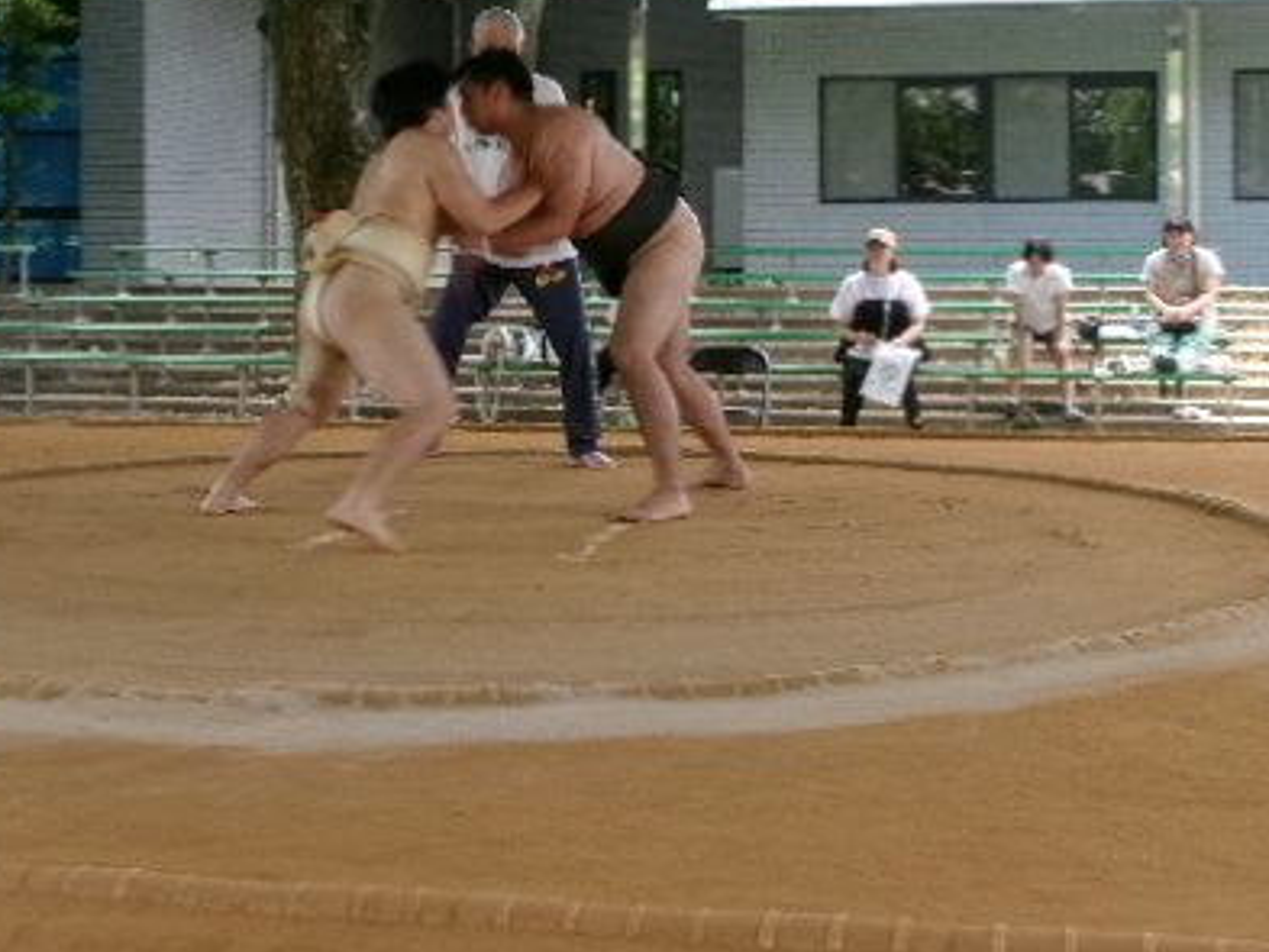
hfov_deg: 27.7
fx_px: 2567
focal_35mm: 70
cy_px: 210
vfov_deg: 20.8
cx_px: 523
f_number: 4.7
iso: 100
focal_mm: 7.8
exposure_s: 1/70
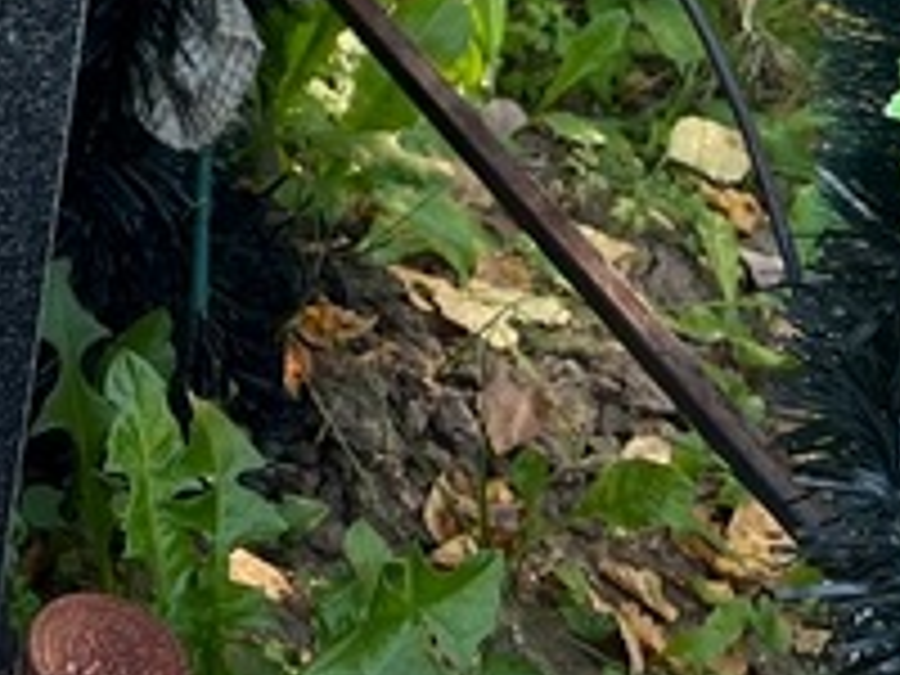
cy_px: -590
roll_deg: +0.5
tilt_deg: -21.4
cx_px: -621
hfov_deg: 16.4
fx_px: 2704
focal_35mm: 104
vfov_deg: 12.8
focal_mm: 5.7
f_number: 1.5
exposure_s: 1/177
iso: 40
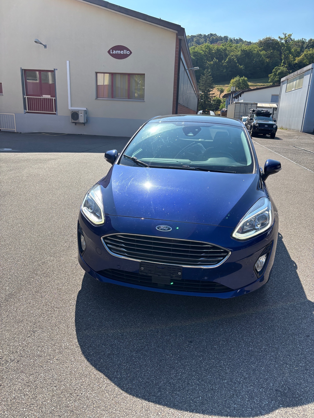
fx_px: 314
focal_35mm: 26
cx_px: 157
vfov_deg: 67.3
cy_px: 209
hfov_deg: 53.1
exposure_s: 1/1721
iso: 50
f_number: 1.6
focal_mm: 5.96
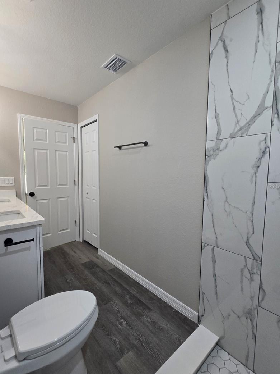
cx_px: 132
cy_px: 186
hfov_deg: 81.7
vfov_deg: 98.2
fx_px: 162
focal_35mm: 15
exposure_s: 1/60
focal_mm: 2.2
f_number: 2.2
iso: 100
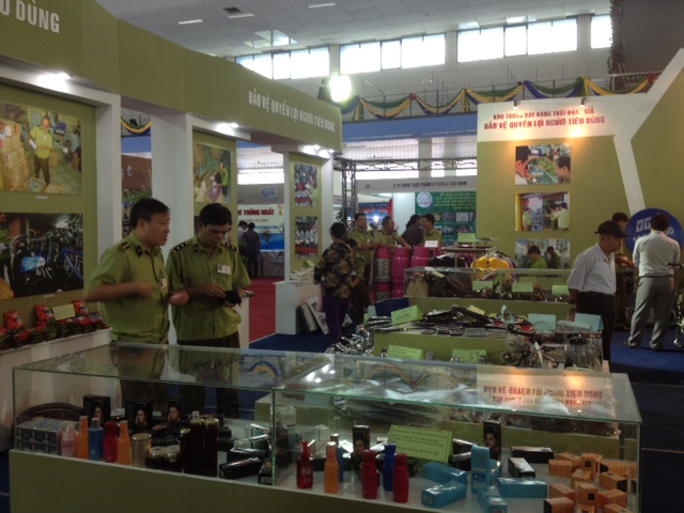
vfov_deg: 40.7
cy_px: 256
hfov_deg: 52.6
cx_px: 342
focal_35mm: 35
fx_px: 692
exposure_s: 1/20
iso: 64
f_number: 2.4
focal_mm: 4.28
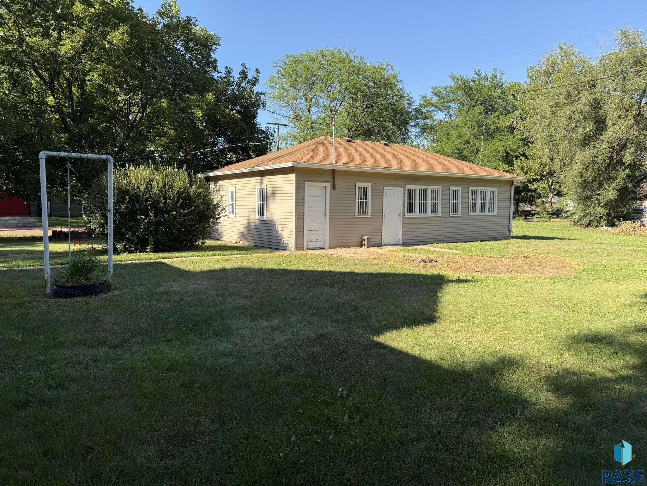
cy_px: 243
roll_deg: +0.5
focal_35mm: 24
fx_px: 449
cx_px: 324
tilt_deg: -5.2
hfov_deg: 71.6
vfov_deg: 56.8
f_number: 1.78
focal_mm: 6.76
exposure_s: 1/1464
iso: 80
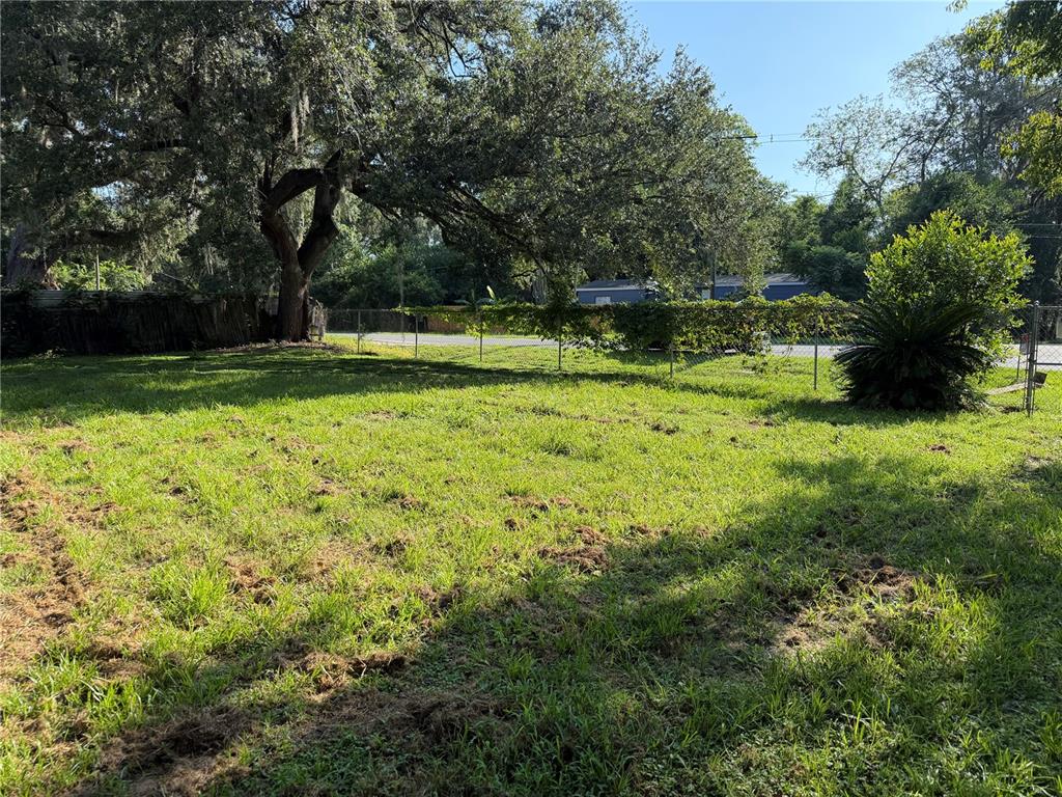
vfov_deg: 56.8
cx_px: 531
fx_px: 736
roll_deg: +0.1
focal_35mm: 24
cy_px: 398
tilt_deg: -6.5
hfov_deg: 71.6
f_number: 1.78
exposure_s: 1/1553
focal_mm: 6.76
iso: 80
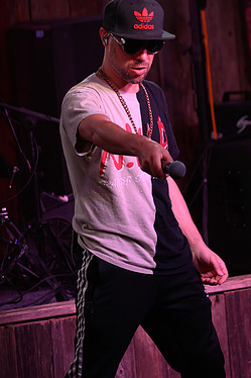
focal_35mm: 361
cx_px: 142
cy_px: 221
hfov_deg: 3.8
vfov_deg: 5.7
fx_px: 3779
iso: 5000
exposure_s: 1/250
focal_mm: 300
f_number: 7.1
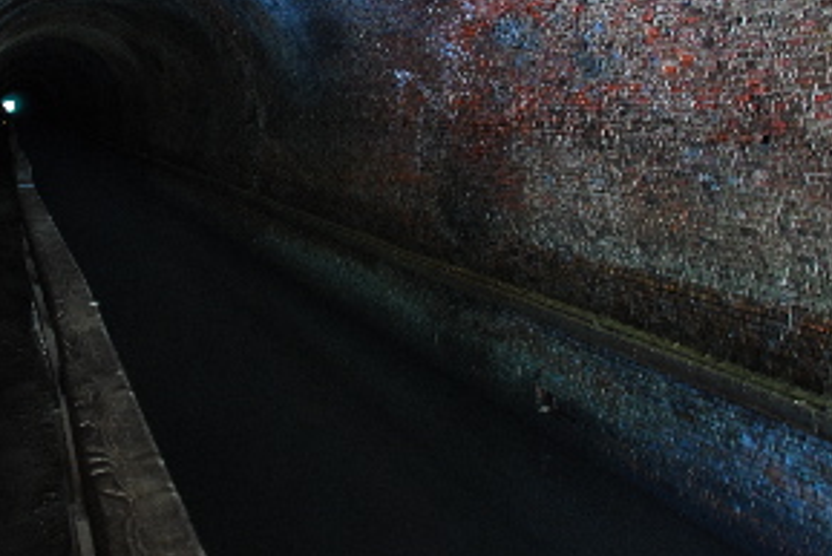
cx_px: 147
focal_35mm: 56
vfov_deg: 23.7
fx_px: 1295
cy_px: 85
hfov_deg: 34.4
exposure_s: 1/2
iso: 400
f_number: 3.5
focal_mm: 18
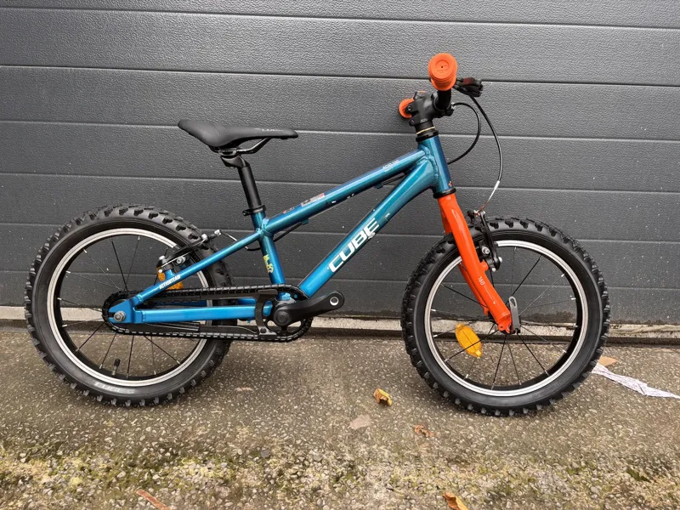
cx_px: 340
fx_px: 511
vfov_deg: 53.1
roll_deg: -2.0
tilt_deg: -14.8
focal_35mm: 26
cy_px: 255
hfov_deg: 67.3
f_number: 1.6
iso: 50
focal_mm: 5.96
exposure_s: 1/353
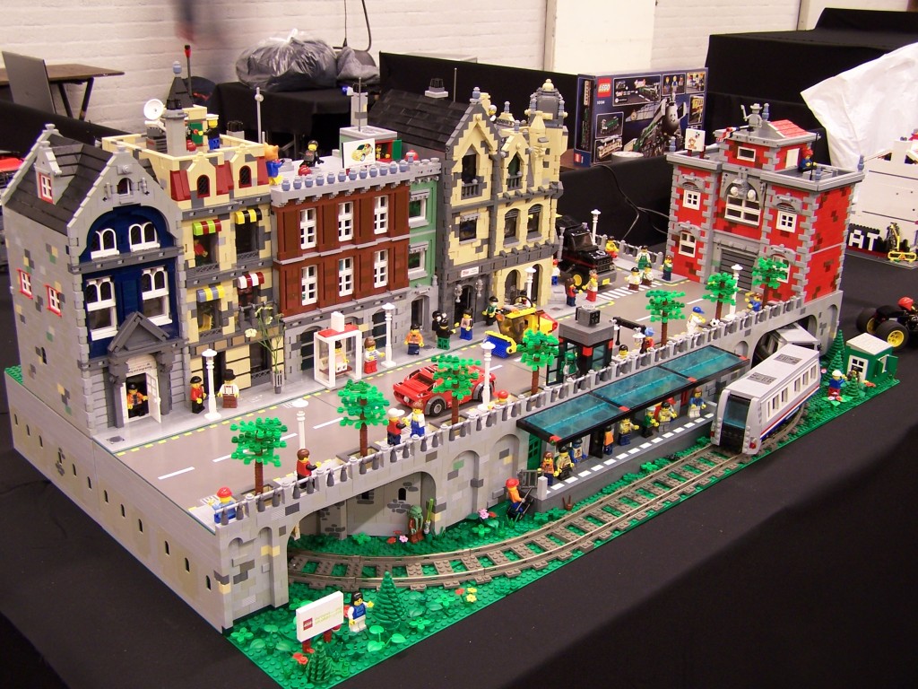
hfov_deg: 49.0
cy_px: 344
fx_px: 1008
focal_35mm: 38
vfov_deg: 37.7
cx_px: 459
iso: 80
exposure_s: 1/2
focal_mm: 6.3
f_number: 2.8
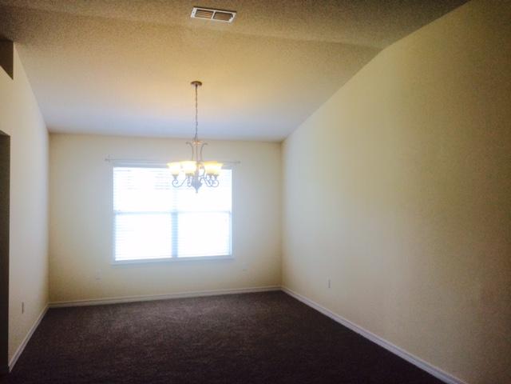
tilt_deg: -0.2
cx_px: 256
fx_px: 428
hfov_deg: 61.7
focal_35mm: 29
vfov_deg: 48.2
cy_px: 192
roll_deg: +0.2
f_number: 2.2
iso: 64
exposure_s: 1/120
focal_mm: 4.15
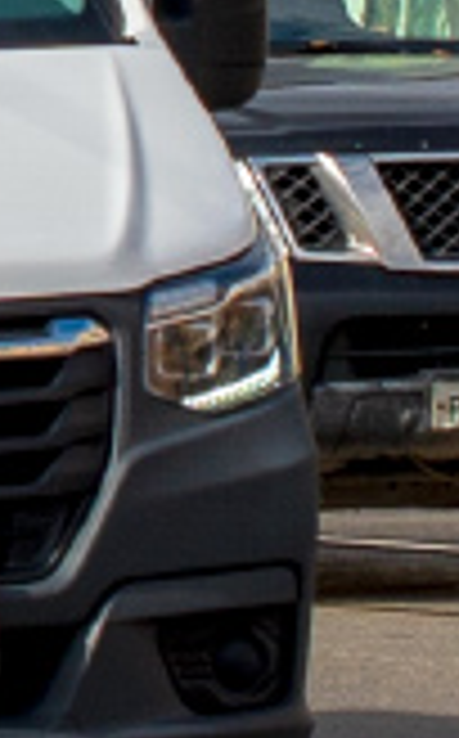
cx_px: -864
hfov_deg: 3.4
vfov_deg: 5.6
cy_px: -292
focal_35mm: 373
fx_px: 7492
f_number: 10
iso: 160
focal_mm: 50
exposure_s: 1/400
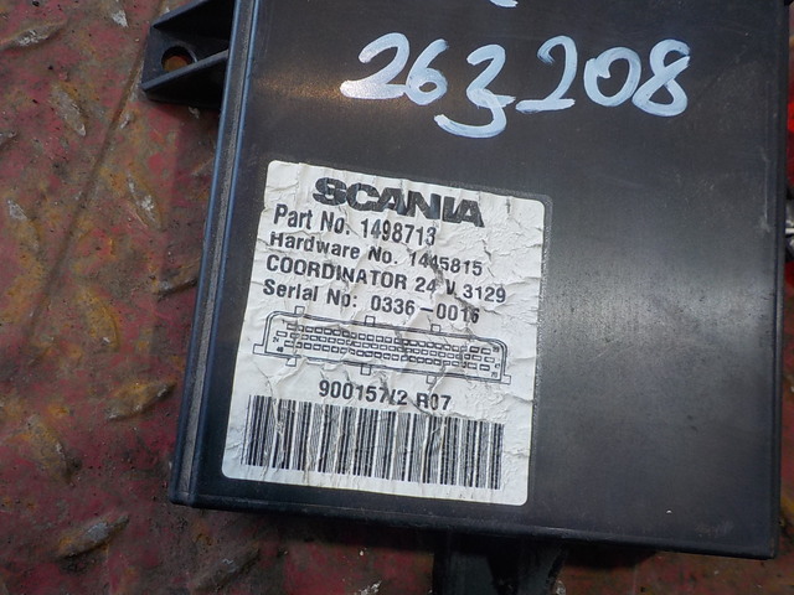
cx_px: 397
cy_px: 298
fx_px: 688
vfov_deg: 46.8
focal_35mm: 30
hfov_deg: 60.0
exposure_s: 1/30
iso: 125
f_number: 3.3
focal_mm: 4.1
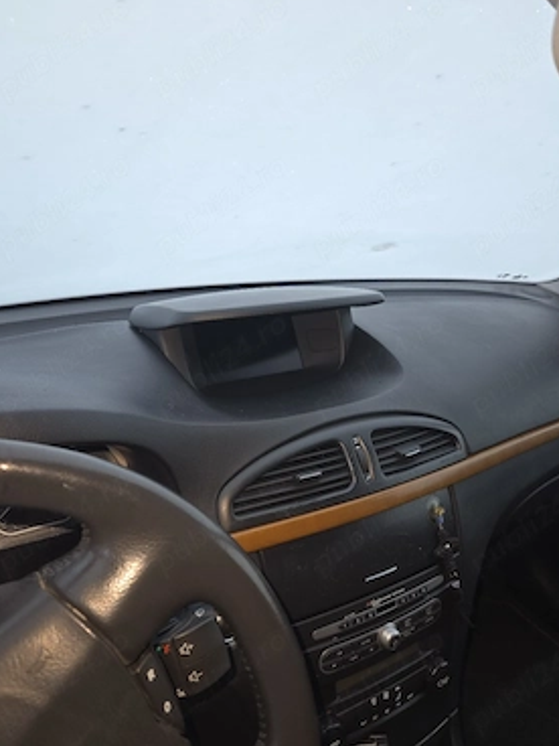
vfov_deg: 69.4
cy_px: 389
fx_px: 538
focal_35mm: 25
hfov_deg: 54.8
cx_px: 261
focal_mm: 5.4
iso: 40
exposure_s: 1/50.3
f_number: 1.8
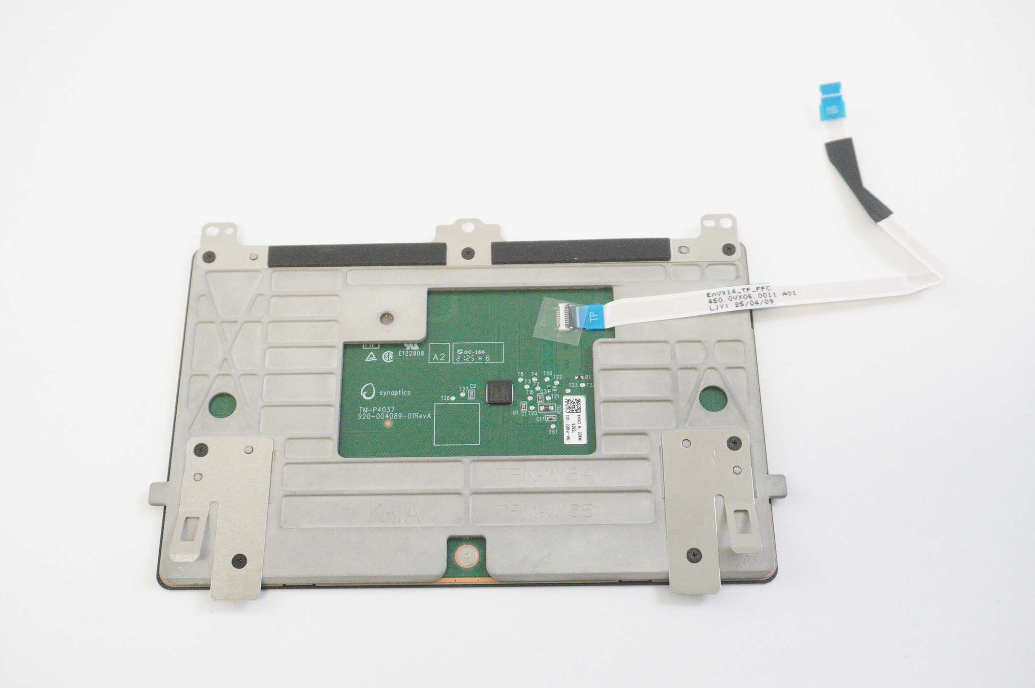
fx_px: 1206
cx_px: 509
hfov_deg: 46.4
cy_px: 369
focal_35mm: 42
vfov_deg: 31.8
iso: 6400
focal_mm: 24
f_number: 5.6
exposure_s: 1/250
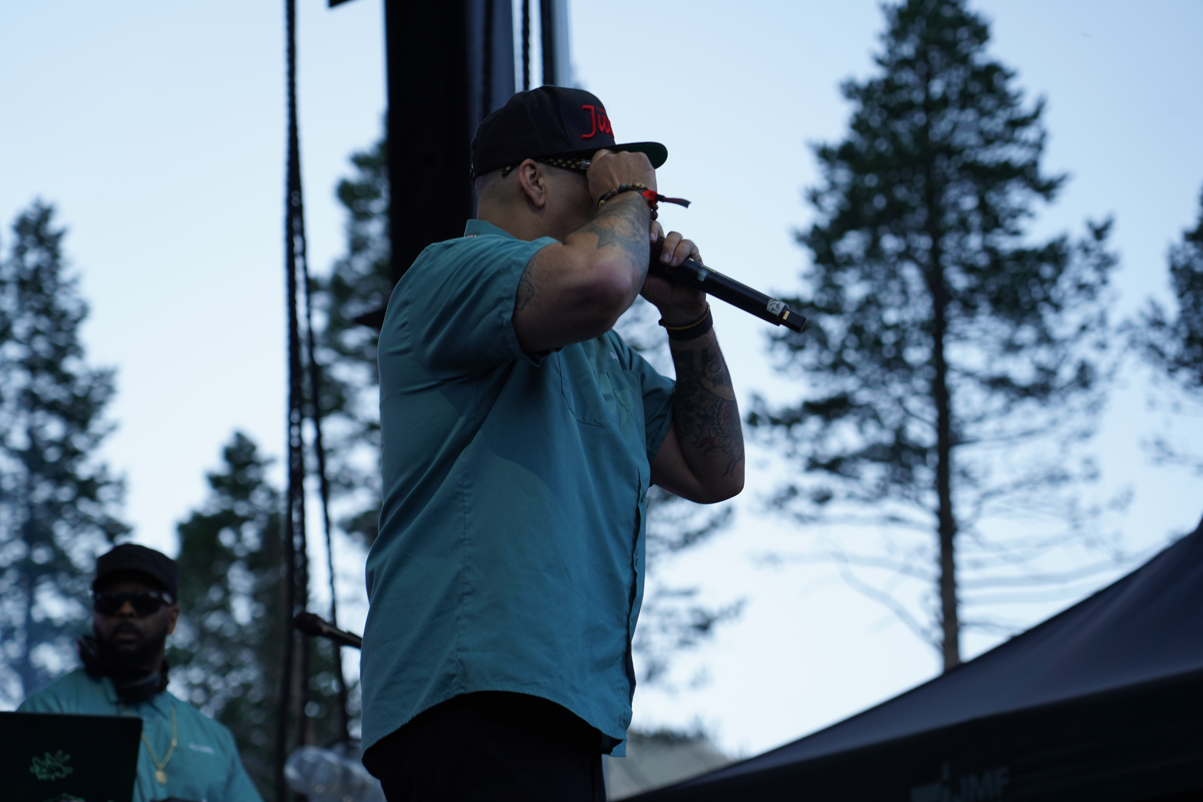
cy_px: 401
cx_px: 602
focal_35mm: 105
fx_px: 3508
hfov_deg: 19.5
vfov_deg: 13.0
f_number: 4.5
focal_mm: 105
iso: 100
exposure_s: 1/160
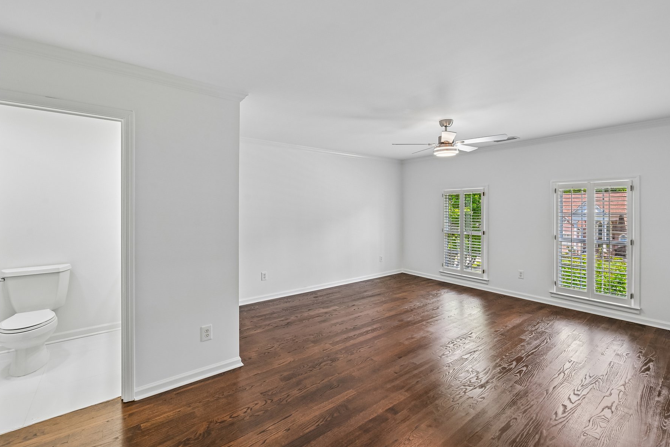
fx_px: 298
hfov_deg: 96.7
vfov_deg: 73.7
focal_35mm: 16
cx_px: 342
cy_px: 210
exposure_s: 1/15
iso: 125
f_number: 8
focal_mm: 14
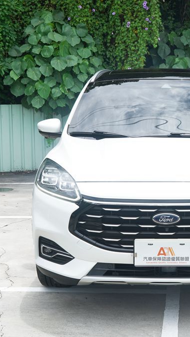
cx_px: 168
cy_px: 169
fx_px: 608
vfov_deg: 31.0
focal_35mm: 68
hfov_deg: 17.5
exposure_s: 1/200
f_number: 8
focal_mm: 43
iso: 100
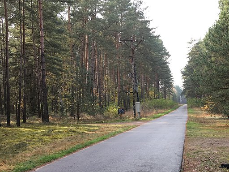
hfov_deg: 35.7
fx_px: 337
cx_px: 198
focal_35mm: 51
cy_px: 131
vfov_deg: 28.1
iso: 25
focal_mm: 4.15
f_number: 2.2
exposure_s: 1/100
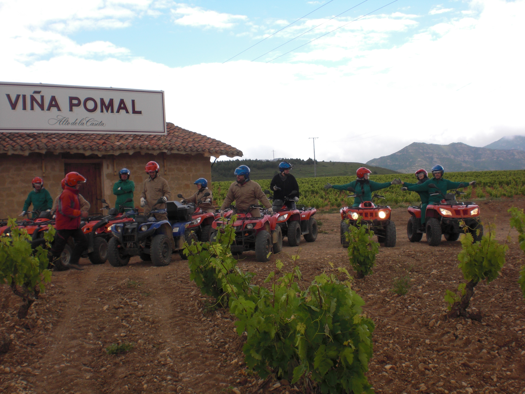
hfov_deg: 49.0
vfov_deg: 37.7
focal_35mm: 38
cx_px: 262
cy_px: 197
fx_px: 576
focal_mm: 6.3
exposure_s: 1/200
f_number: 5.6
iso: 64
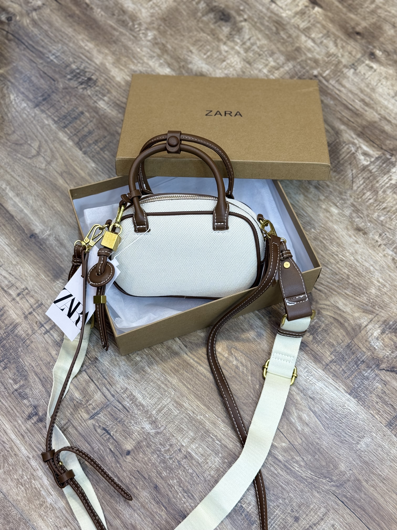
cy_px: 265
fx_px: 734
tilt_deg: -65.4
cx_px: 198
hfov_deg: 30.3
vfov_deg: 39.7
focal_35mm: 48
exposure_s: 1/121
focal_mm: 6.76
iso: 50
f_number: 1.78
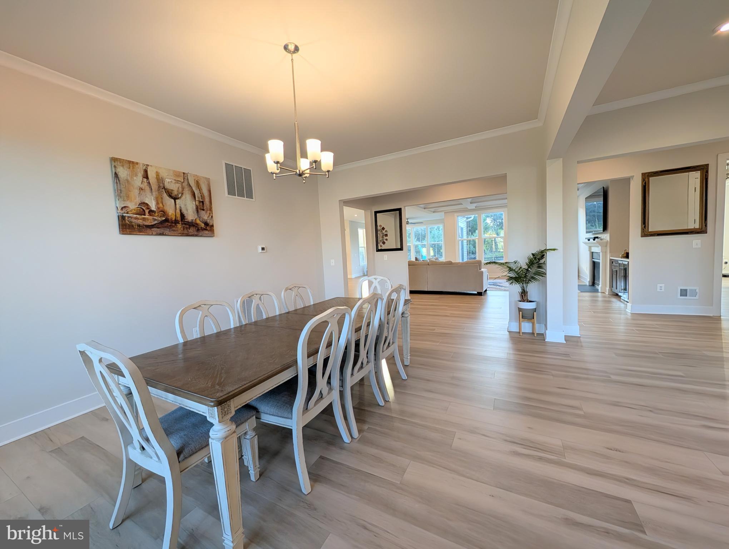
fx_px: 253
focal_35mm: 12
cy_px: 274
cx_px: 364
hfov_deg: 110.5
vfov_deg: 94.6
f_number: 1.7
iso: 65
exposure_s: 1/164
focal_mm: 2.02
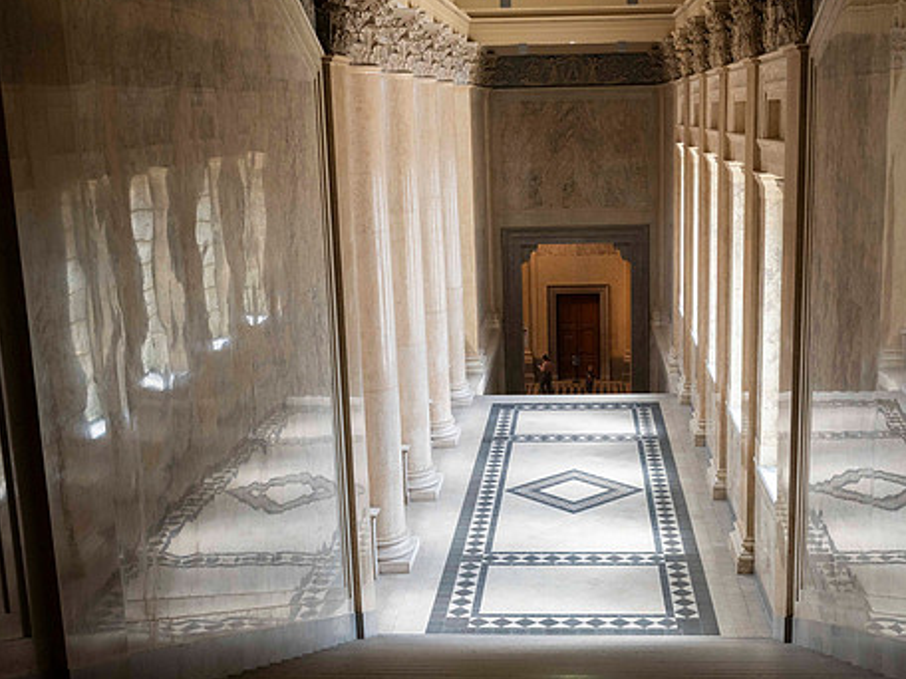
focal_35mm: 44
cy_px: 370
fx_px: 1152
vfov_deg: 32.9
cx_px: 497
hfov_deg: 42.9
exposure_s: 1/80
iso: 720
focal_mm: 36
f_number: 5.6
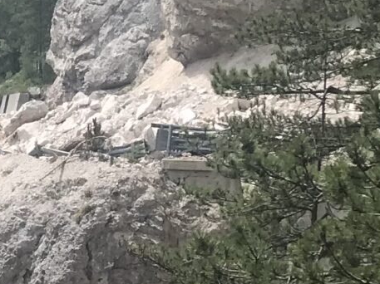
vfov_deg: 8.7
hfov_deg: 12.3
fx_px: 1722
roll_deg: -1.6
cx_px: -88
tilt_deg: -16.8
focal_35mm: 157
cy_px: 629
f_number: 1.8
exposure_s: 1/1650
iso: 20
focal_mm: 3.99
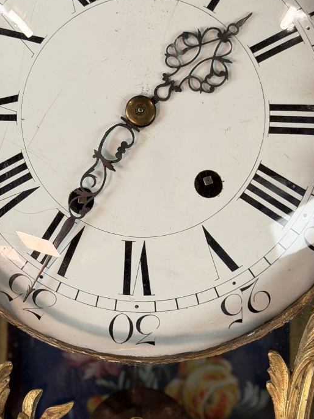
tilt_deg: +8.8
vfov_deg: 23.2
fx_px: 1017
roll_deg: -2.4
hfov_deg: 17.6
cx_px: 137
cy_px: 143
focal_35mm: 84
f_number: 1.78
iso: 125
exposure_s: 1/100
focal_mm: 6.76
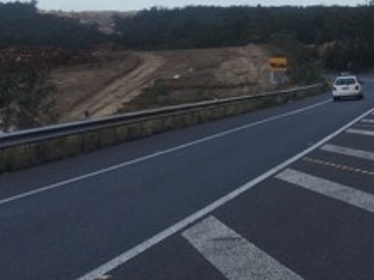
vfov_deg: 20.9
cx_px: 394
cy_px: 39
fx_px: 745
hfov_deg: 26.3
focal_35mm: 69
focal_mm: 4.15
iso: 32
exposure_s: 1/599
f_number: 2.2
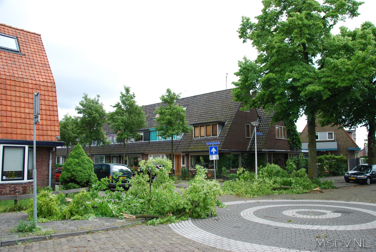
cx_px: 188
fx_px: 282
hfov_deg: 67.3
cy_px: 126
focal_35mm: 27
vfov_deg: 48.0
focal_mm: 18
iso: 200
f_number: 6.3
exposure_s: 1/60
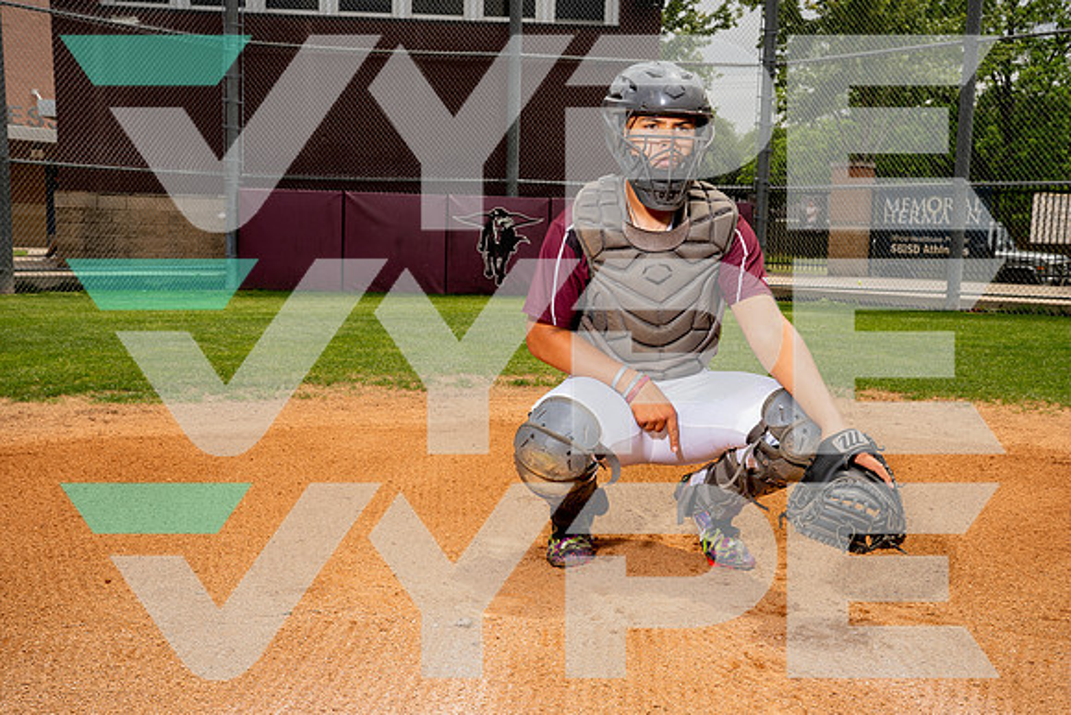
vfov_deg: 35.1
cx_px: 536
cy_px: 358
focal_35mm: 38
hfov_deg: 50.7
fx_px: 1131
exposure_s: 1/250
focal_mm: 38
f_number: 10
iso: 100
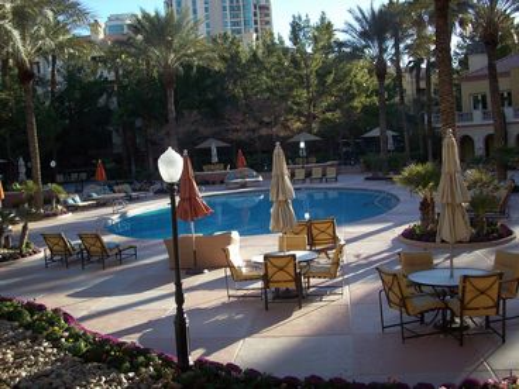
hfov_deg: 50.1
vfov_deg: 38.7
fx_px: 555
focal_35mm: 37
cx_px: 260
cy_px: 194
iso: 80
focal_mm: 6.2
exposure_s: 1/421
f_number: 2.8
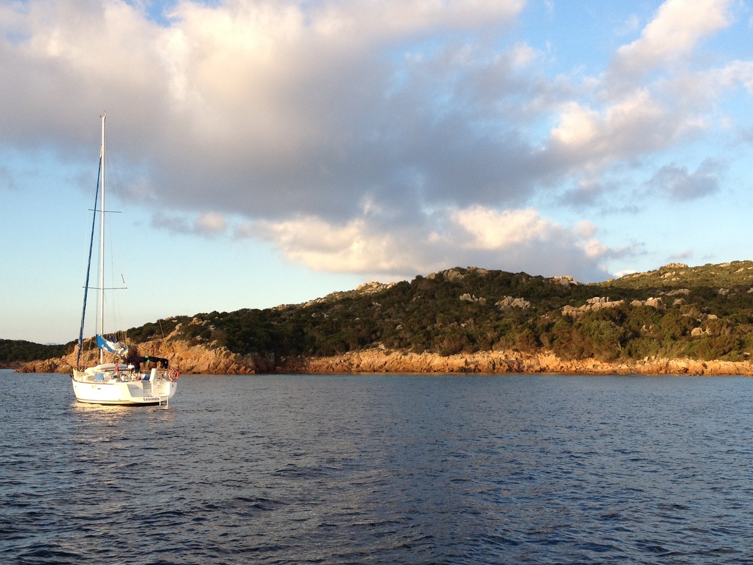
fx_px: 1001
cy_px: 283
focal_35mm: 46
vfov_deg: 31.5
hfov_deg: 41.1
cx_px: 434
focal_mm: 4.28
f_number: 2.4
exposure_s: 1/546
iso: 64
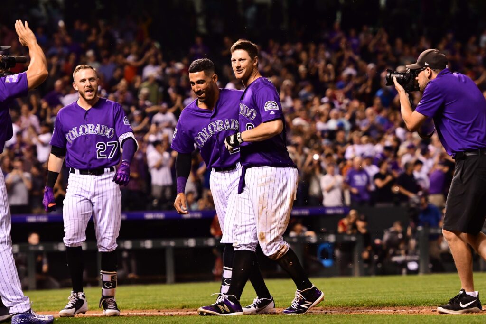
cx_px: 243
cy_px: 162
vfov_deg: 6.3
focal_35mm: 218
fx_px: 2936
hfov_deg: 9.5
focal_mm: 145
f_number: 2.8
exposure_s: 1/2000
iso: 3200
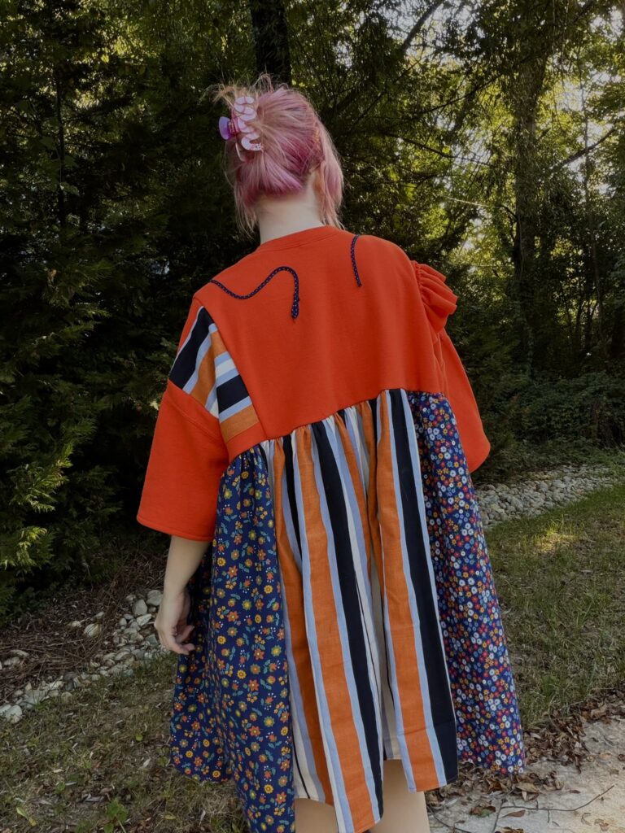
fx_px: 722
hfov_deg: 46.8
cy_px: 416
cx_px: 312
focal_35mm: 30
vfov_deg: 60.0
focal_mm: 2.71
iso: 80
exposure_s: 1/77
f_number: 1.9
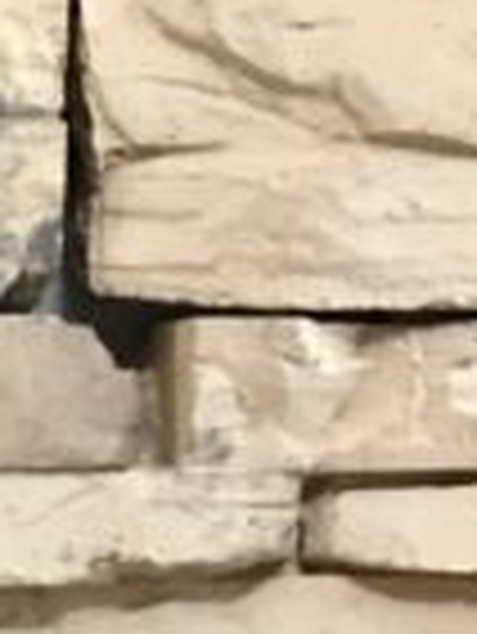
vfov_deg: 15.6
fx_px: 2183
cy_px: 868
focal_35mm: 119
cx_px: -216
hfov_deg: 12.0
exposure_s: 1/7
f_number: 1.8
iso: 80
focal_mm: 3.99
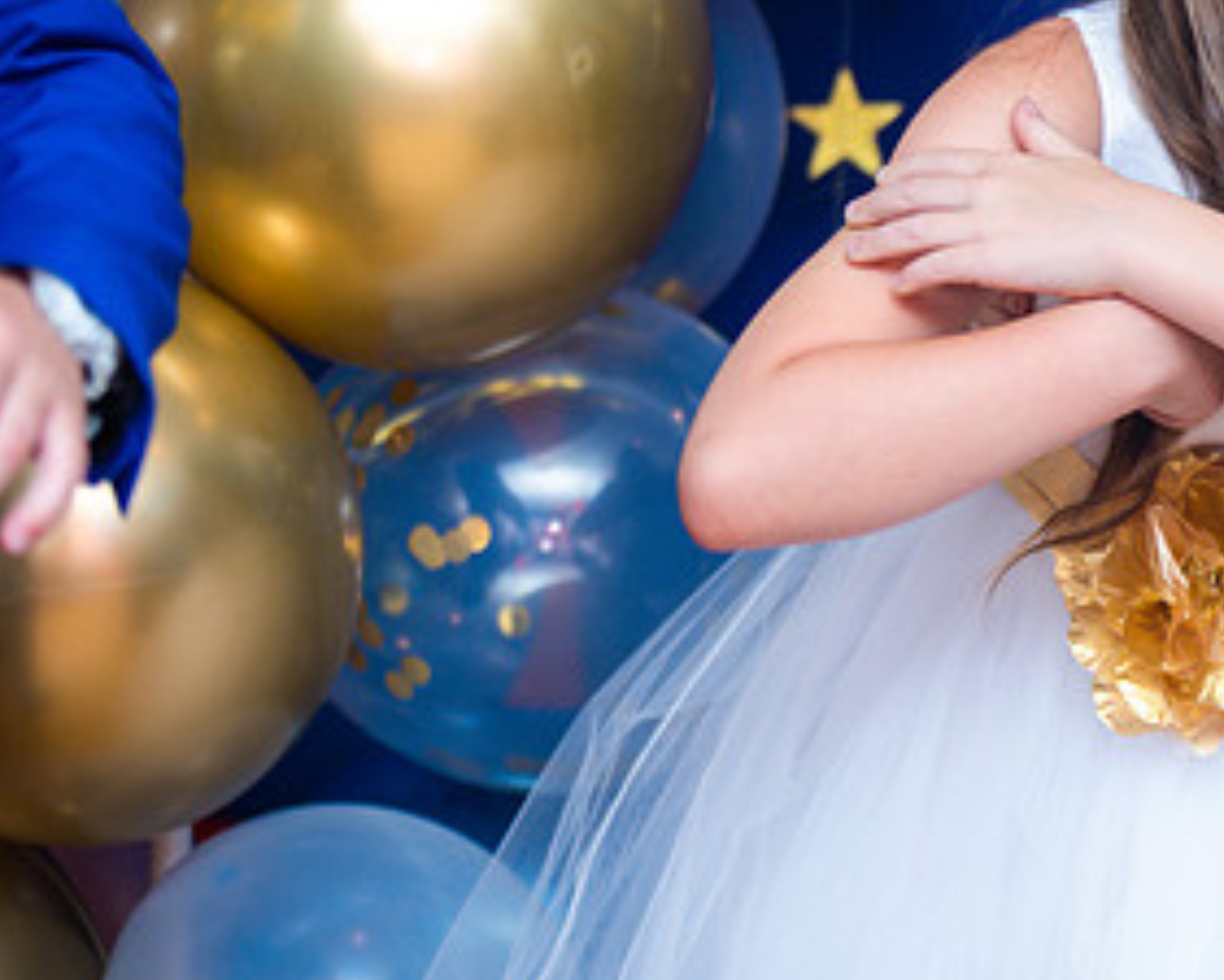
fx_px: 5689
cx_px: 1241
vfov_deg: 9.8
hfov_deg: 12.1
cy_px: 263
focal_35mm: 157
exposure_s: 1/200
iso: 320
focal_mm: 73
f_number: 2.8
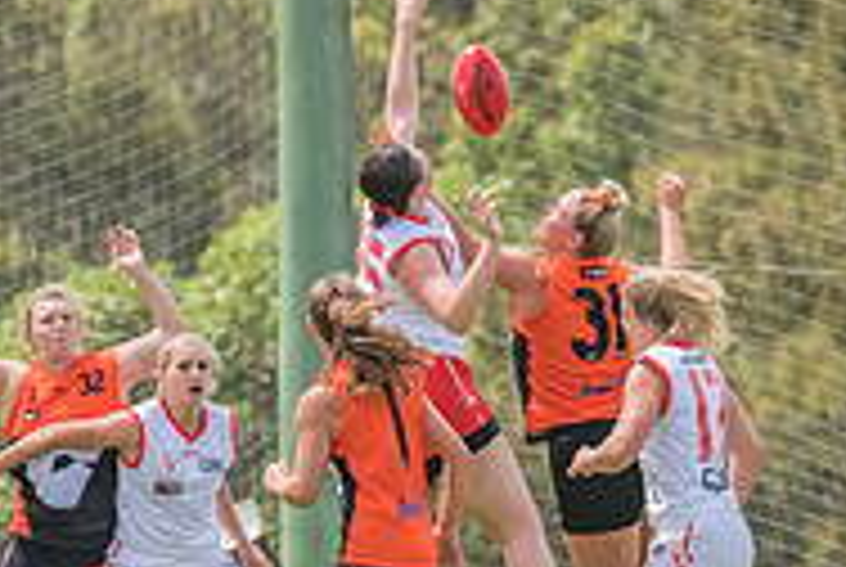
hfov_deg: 1.6
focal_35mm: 1291
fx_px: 30386
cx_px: 366
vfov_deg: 1.1
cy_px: 311
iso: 800
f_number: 9
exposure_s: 1/1600
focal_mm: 300
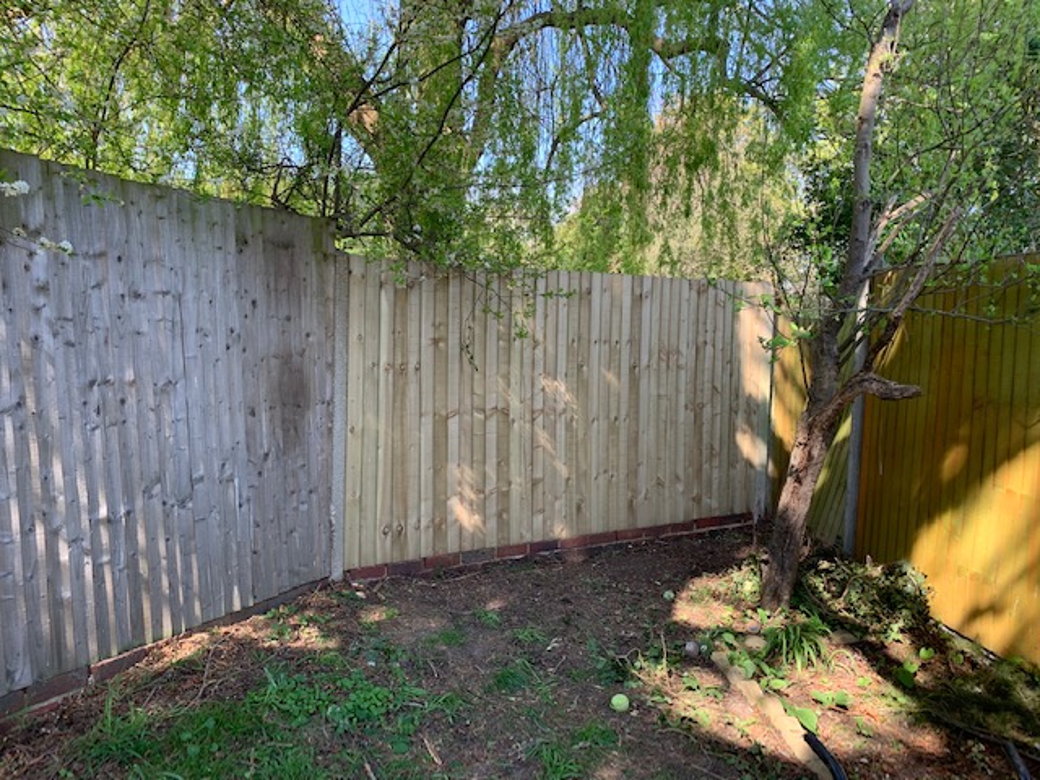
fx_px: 781
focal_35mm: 26
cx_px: 520
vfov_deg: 53.1
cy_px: 390
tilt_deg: -6.0
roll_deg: -0.6
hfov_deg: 67.3
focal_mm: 4.25
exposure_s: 1/169
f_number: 1.8
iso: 25
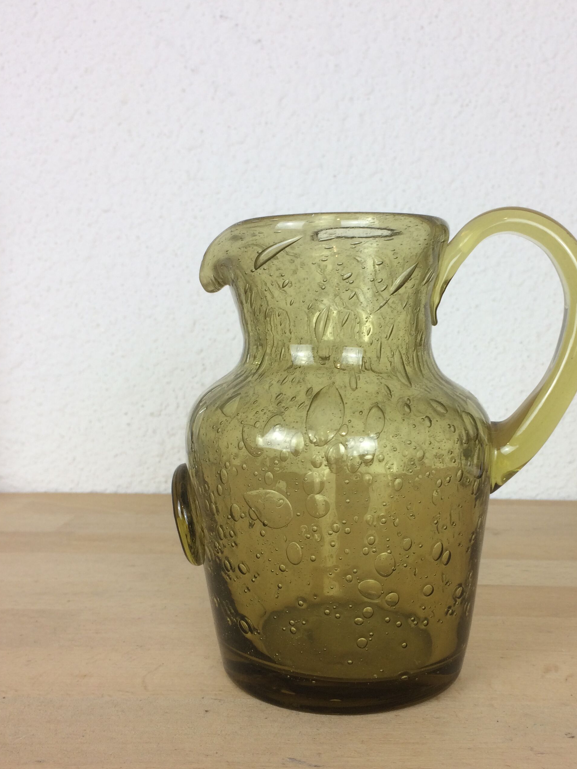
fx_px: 822
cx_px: 355
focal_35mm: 37
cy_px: 440
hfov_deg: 38.5
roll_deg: +0.3
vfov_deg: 50.0
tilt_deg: -8.8
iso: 32
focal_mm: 4.15
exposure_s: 1/50
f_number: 2.2
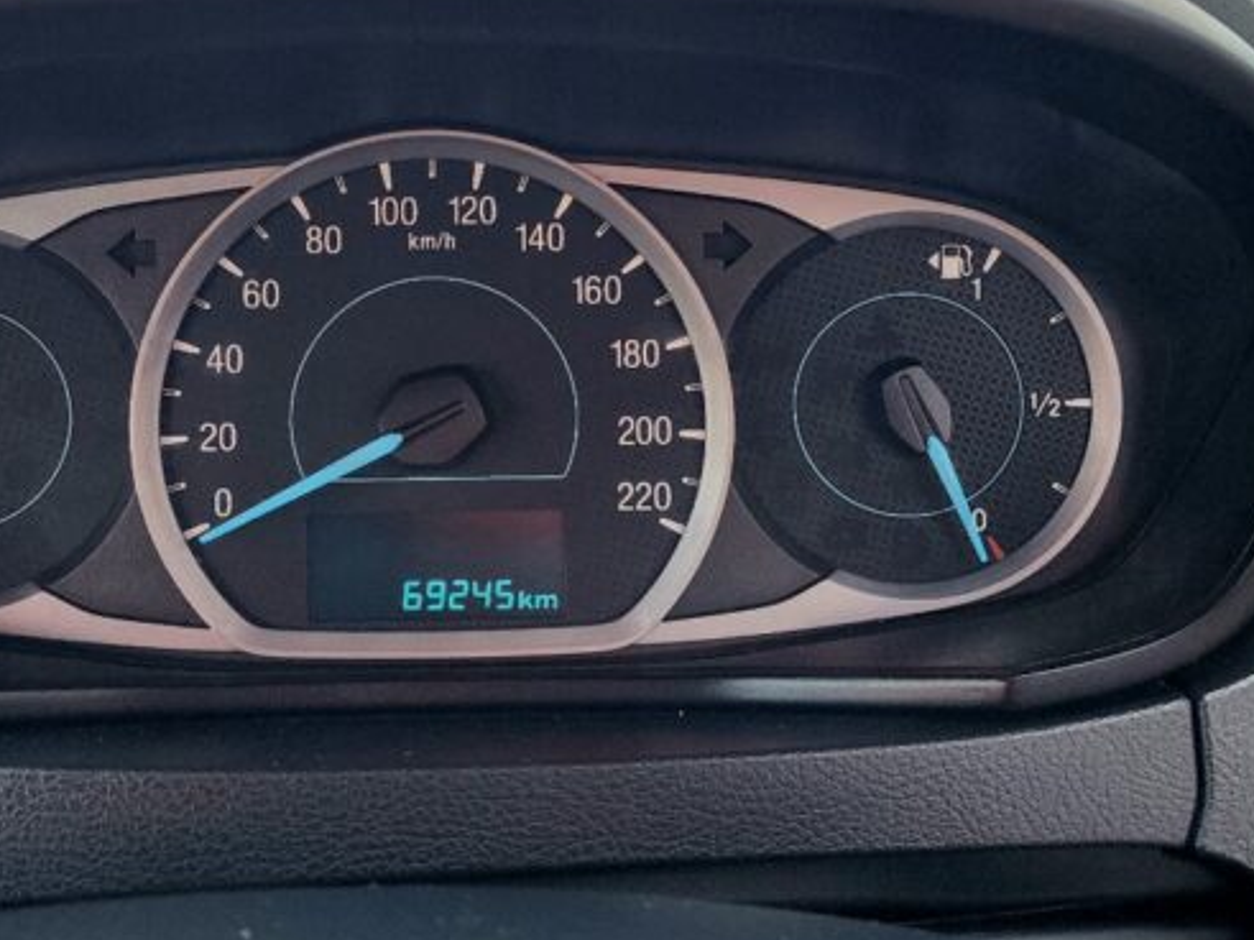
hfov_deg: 39.5
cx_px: 511
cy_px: 381
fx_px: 1738
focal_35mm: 48
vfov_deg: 30.2
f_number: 1.8
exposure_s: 1/120
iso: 160
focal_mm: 6.4
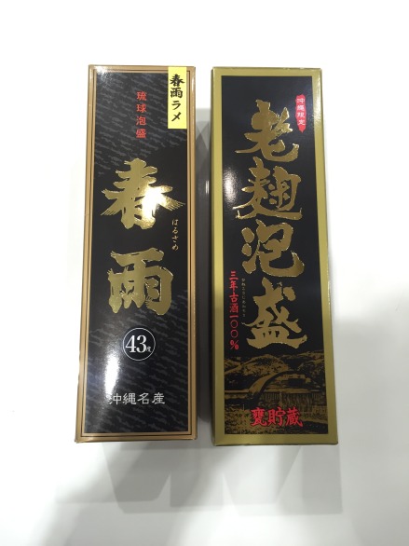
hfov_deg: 48.2
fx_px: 457
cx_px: 204
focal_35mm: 29
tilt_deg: -80.8
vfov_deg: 61.7
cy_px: 273
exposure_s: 1/30
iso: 40
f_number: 2.2
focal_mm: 4.15
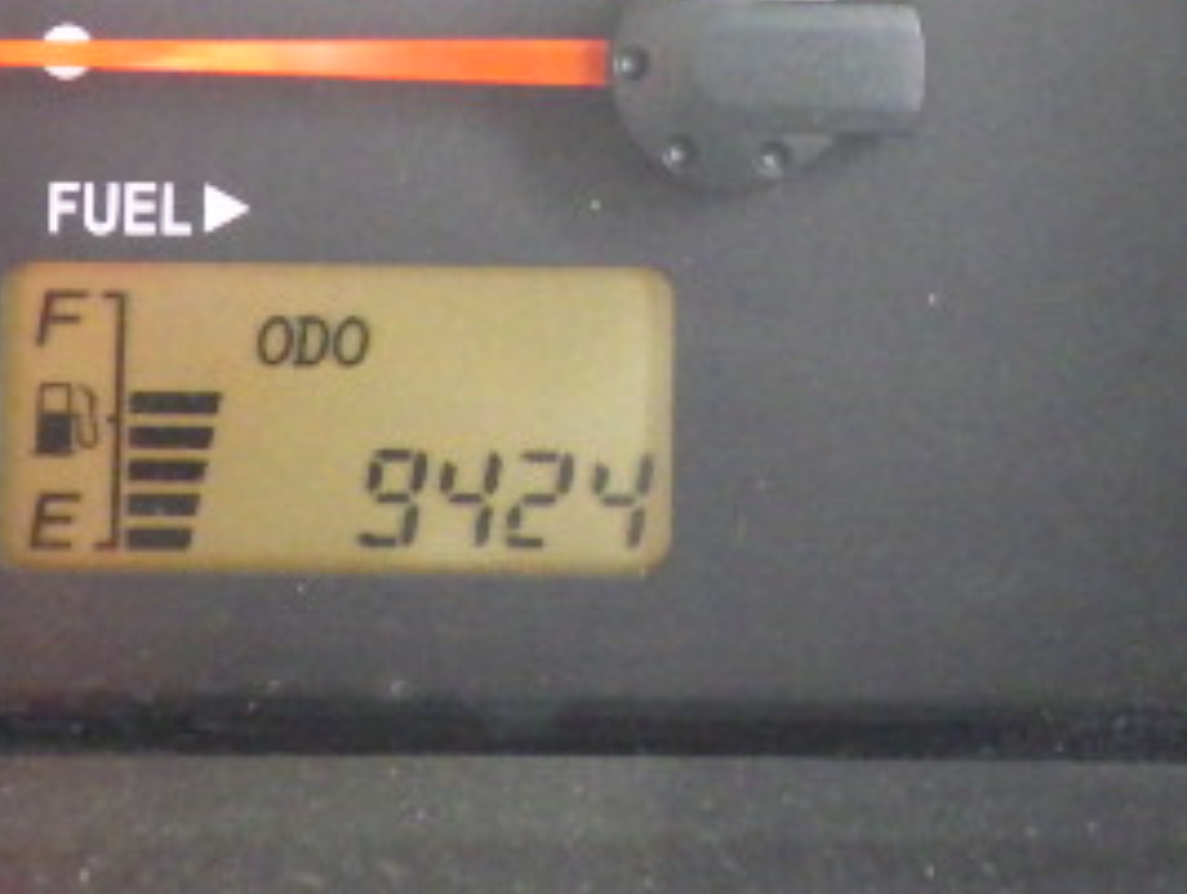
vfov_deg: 20.7
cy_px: -138
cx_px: 747
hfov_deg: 28.8
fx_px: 2301
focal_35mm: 67
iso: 640
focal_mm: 5
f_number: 3.5
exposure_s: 1/45
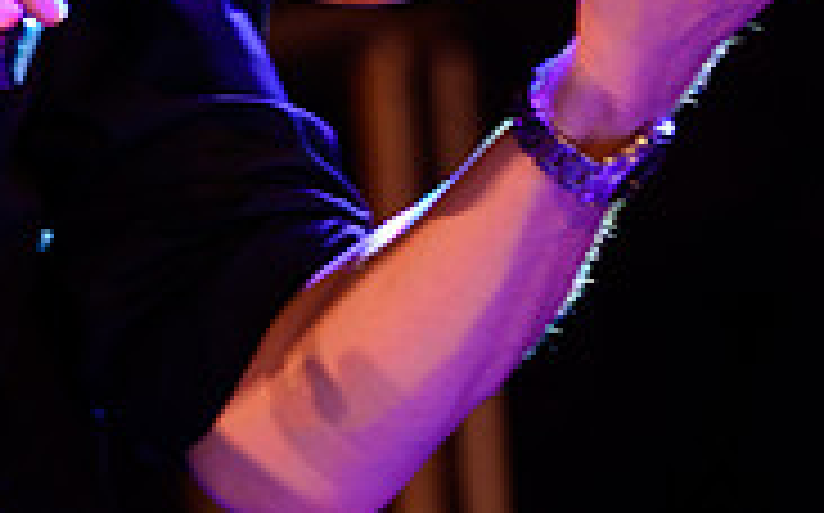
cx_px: 99
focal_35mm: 500
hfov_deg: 4.2
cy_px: -351
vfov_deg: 2.6
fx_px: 11218
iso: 1600
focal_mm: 155
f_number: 4.5
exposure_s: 1/200
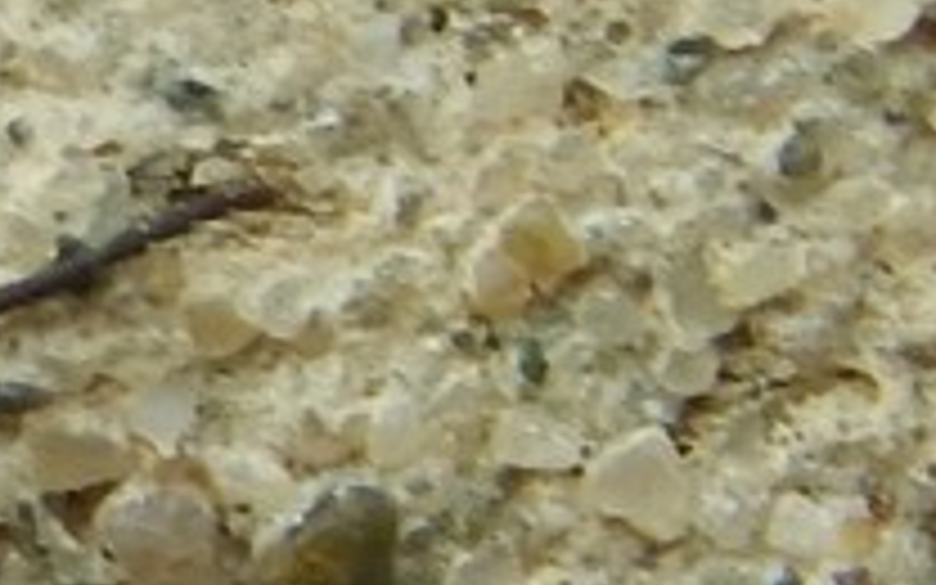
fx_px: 10306
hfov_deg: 5.1
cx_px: -808
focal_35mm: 404
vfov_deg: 3.3
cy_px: 459
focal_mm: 16.6
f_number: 4.4
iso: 125
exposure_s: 1/160
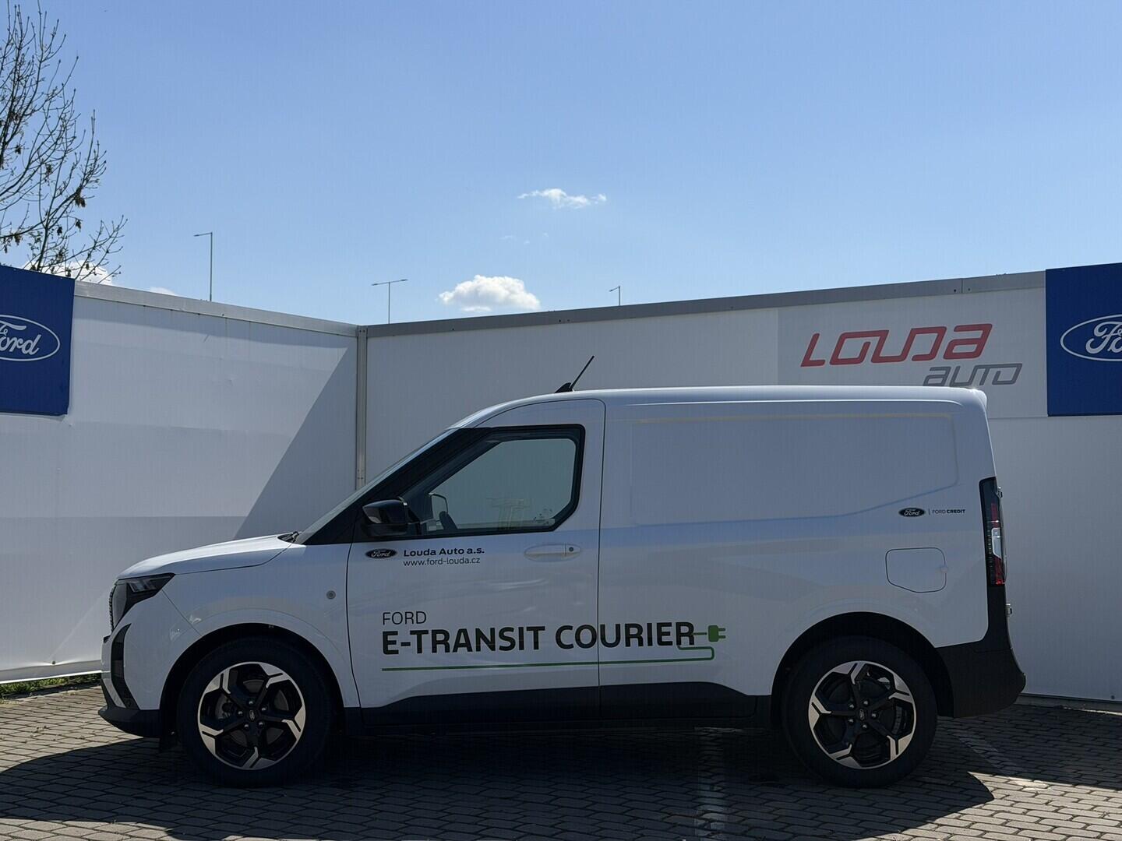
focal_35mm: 48
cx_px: 561
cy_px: 420
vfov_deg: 30.3
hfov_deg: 39.7
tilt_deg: +1.8
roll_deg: +0.6
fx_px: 1556
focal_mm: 6.76
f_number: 1.78
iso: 64
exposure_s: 1/8772
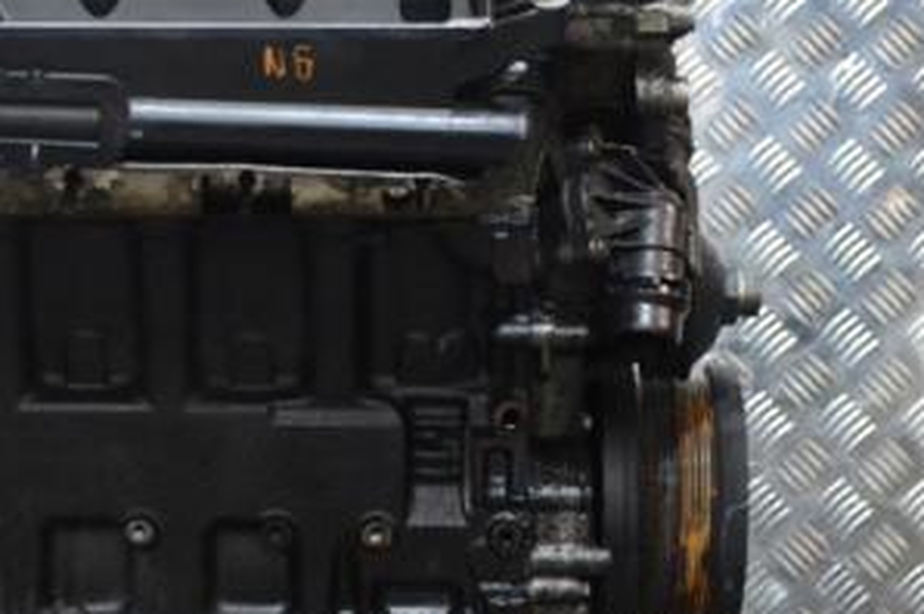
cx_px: 130
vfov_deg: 11.3
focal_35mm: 121
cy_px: 313
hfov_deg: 16.8
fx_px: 3102
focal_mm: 40
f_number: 5.3
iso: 3200
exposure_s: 1/25
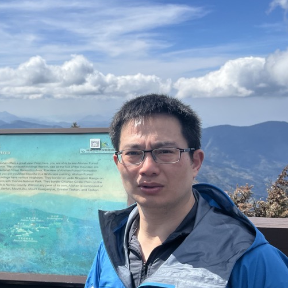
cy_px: 137
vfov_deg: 36.1
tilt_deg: -4.9
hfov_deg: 33.5
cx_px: 10
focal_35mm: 47
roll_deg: +1.5
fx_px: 442
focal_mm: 5.1
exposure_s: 1/5319
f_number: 1.6
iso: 50
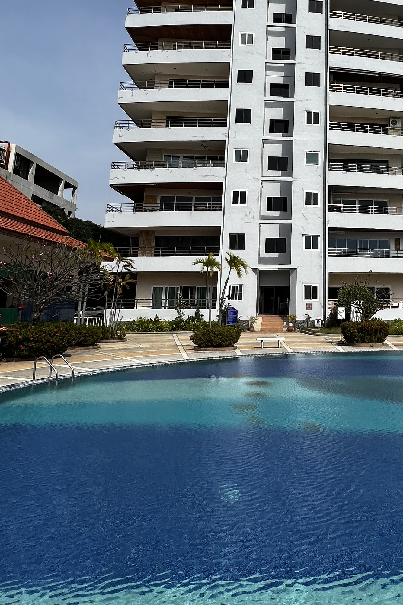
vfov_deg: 65.7
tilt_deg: +11.0
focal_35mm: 27
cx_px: 332
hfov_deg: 45.1
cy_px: 203
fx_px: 453
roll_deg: +0.6
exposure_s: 1/3311
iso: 32
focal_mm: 1.57
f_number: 1.8
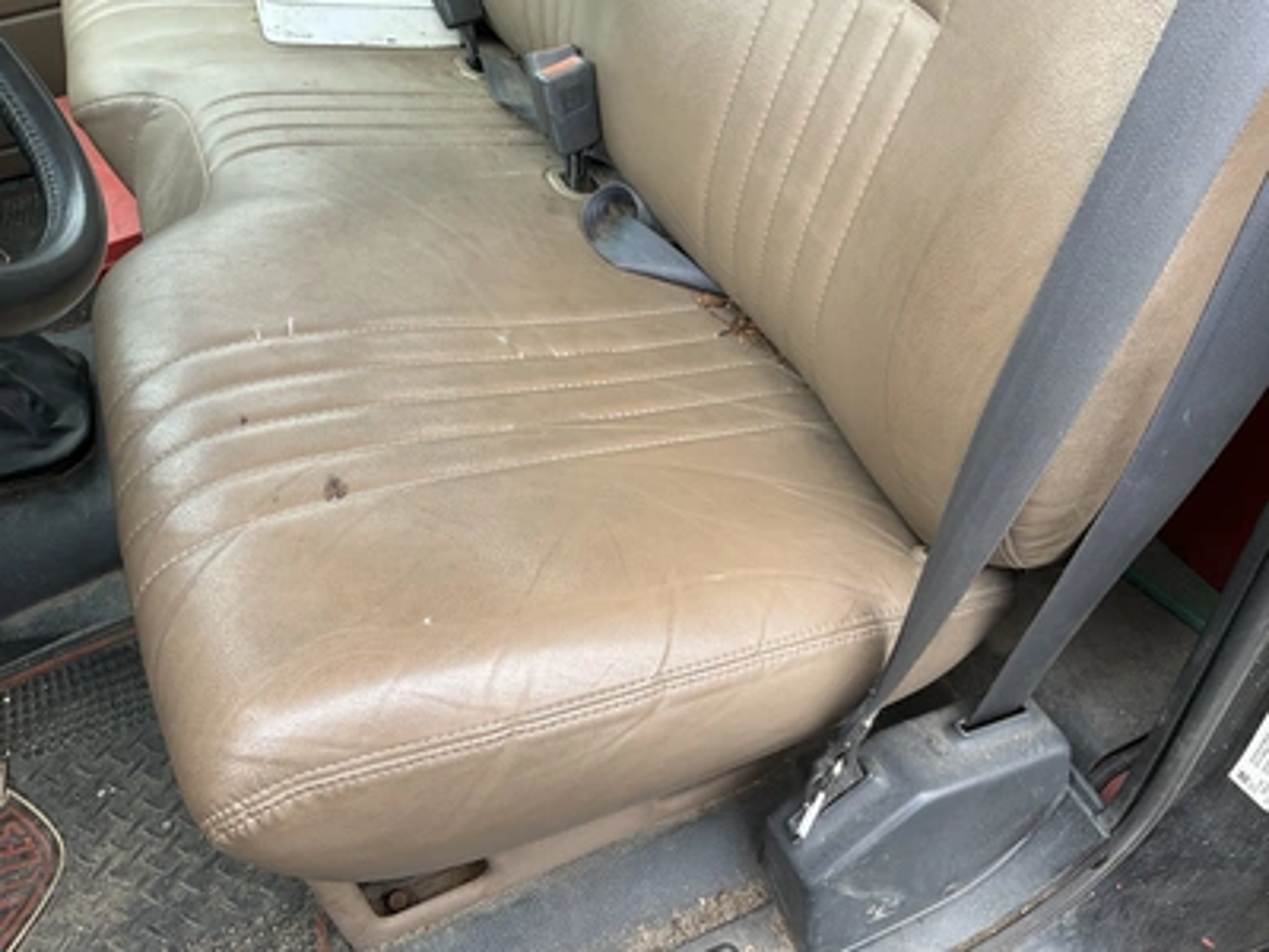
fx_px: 1063
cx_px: 634
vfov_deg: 48.2
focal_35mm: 29
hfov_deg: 61.7
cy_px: 476
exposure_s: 1/122
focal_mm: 3
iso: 20
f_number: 1.8
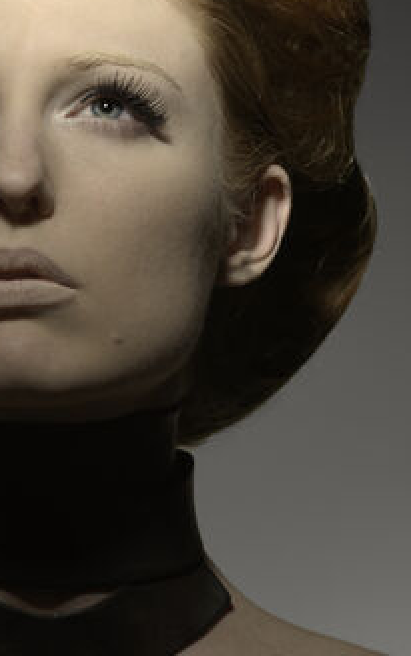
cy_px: 281
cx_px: 44
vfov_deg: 7.7
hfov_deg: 4.8
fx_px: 4904
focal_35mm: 274
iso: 100
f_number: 10
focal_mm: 140
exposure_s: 1/200
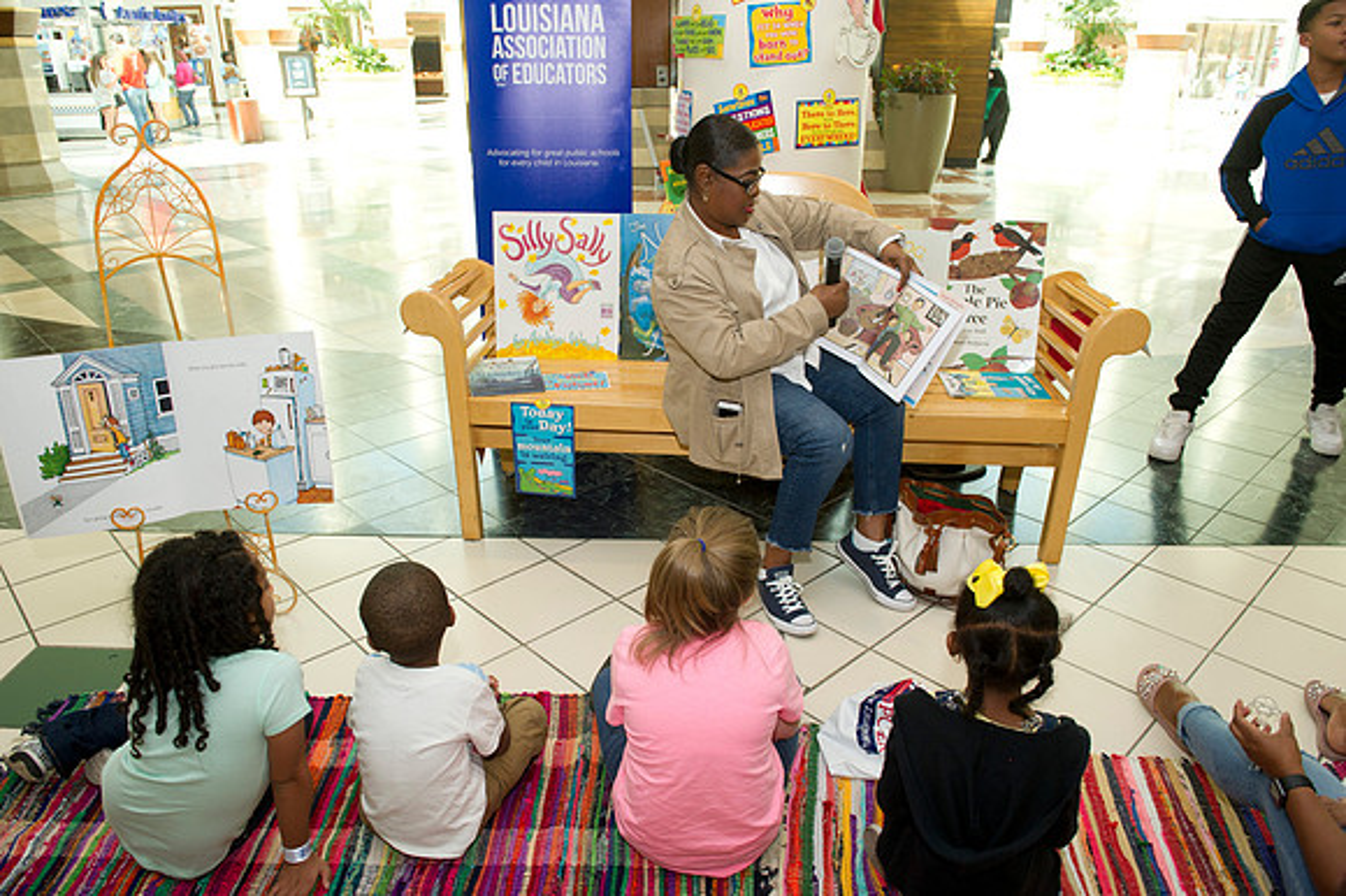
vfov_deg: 53.1
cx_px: 673
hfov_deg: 73.8
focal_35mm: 24
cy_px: 448
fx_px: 897
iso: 1250
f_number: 5.6
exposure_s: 1/250
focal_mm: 24
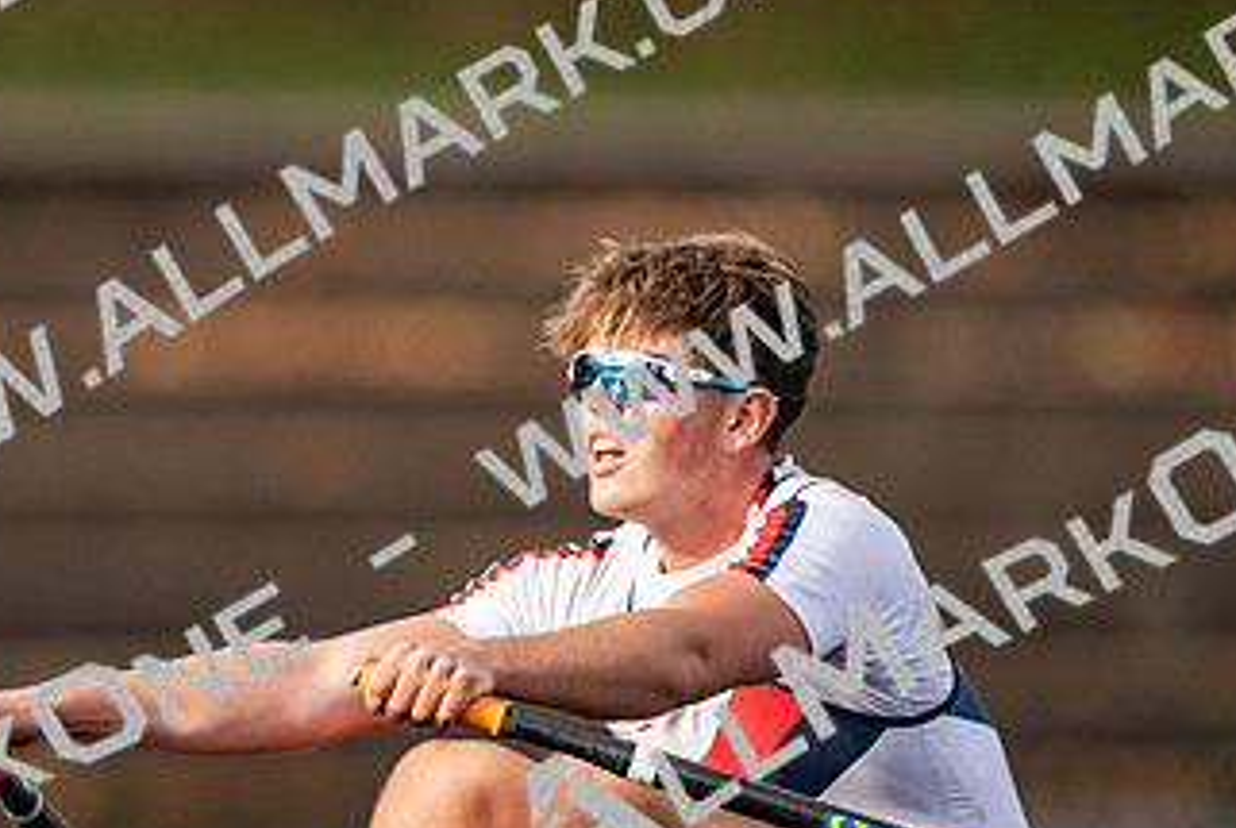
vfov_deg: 1.3
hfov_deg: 1.9
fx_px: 37234
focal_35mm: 1083
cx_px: 196
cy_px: 572
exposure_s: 1/2500
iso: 450
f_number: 4
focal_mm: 600
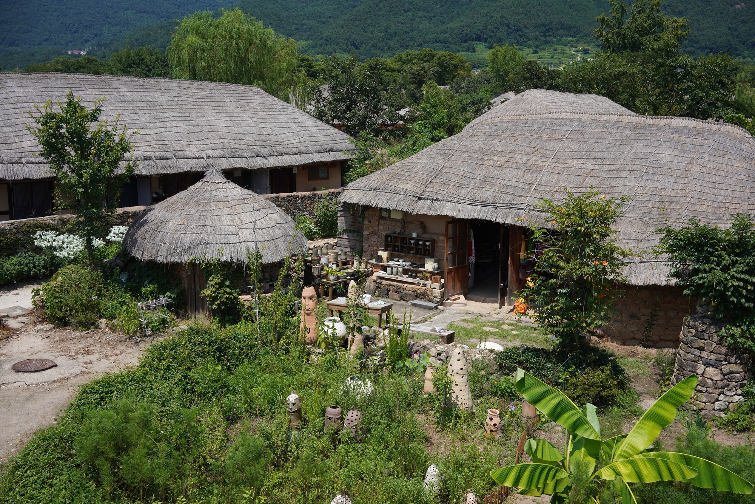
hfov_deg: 54.4
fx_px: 734
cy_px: 252
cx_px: 378
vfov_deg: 37.9
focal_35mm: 35
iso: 100
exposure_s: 1/100
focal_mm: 35
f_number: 13
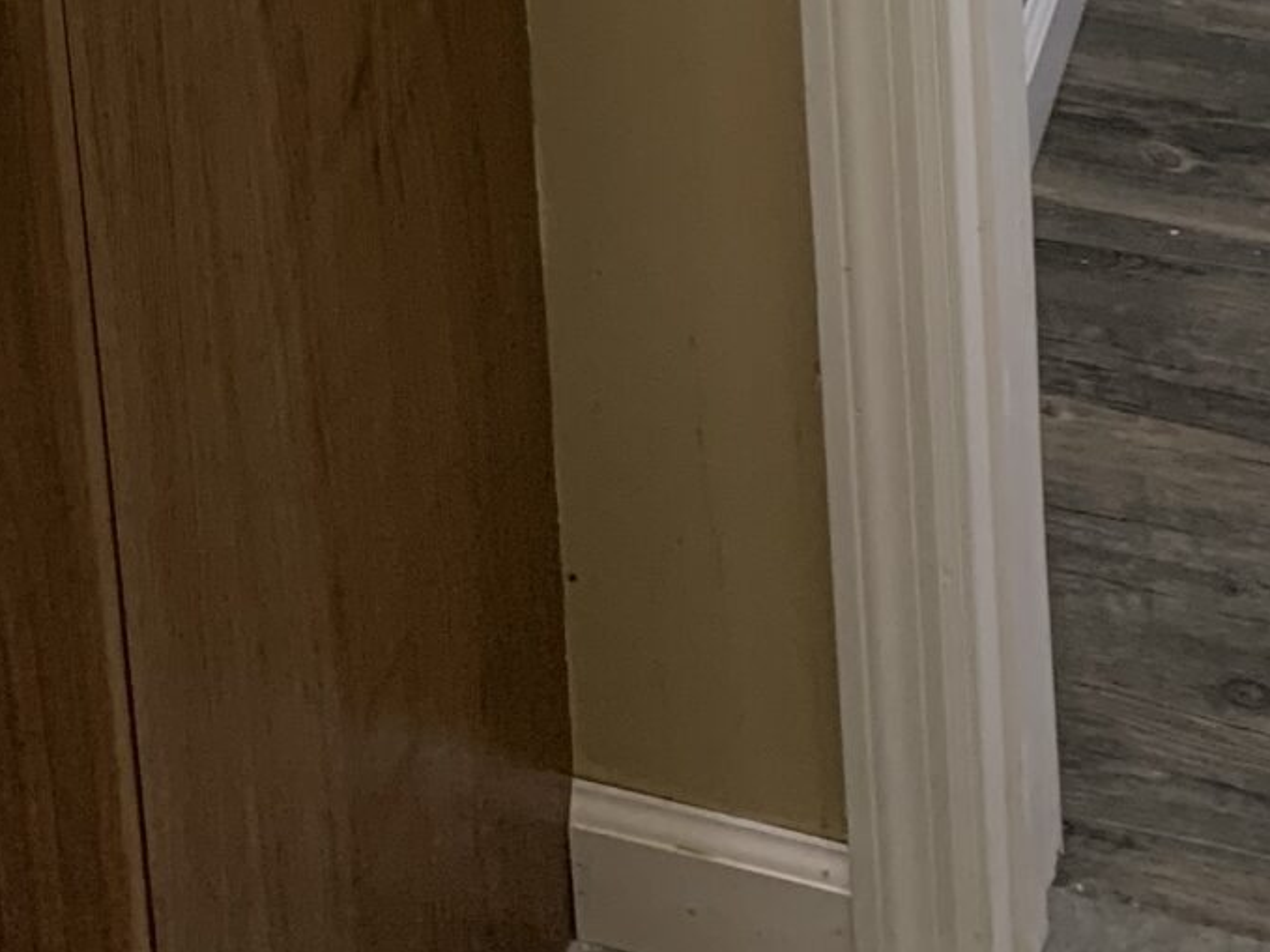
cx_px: 138
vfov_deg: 12.4
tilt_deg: -12.7
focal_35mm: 98
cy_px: -1231
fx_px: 3595
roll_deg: +5.7
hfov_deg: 19.7
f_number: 1.8
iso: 80
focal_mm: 4.25
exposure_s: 1/60
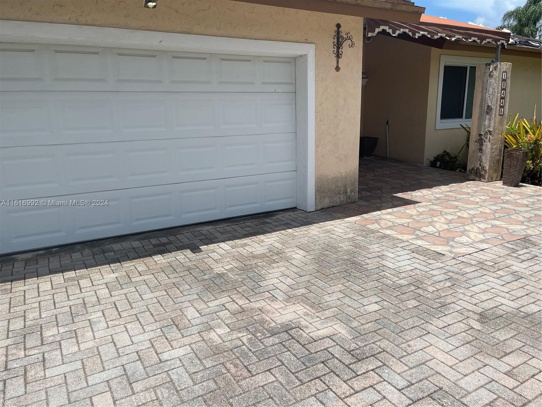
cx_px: 271
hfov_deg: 69.4
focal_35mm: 25
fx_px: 391
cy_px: 204
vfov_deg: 54.9
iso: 32
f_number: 1.6
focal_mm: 5.1
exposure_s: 1/5376
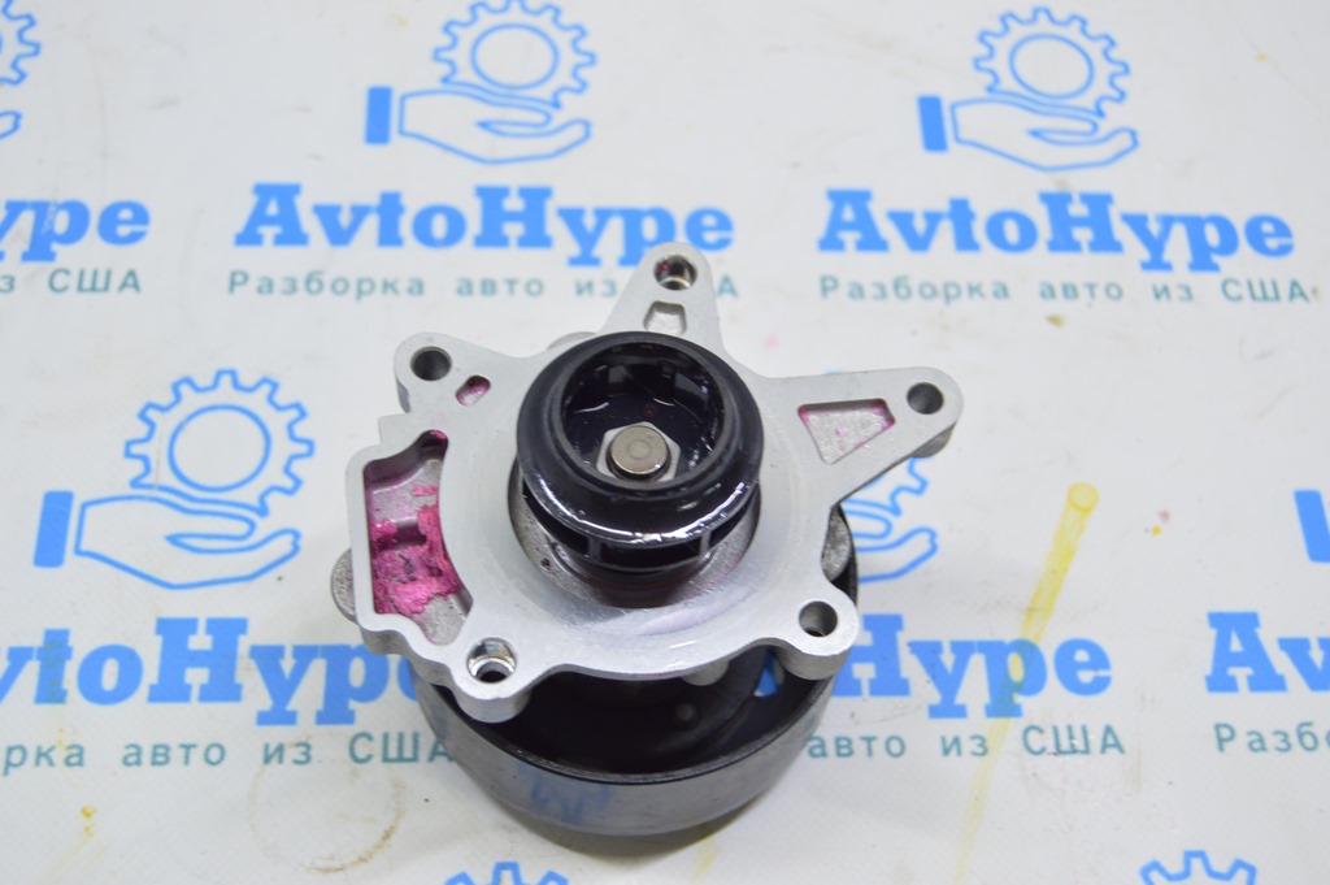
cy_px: 442
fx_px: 1883
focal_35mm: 51
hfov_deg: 38.9
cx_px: 665
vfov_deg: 26.4
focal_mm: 34
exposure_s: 1/20
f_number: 5.6
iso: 400
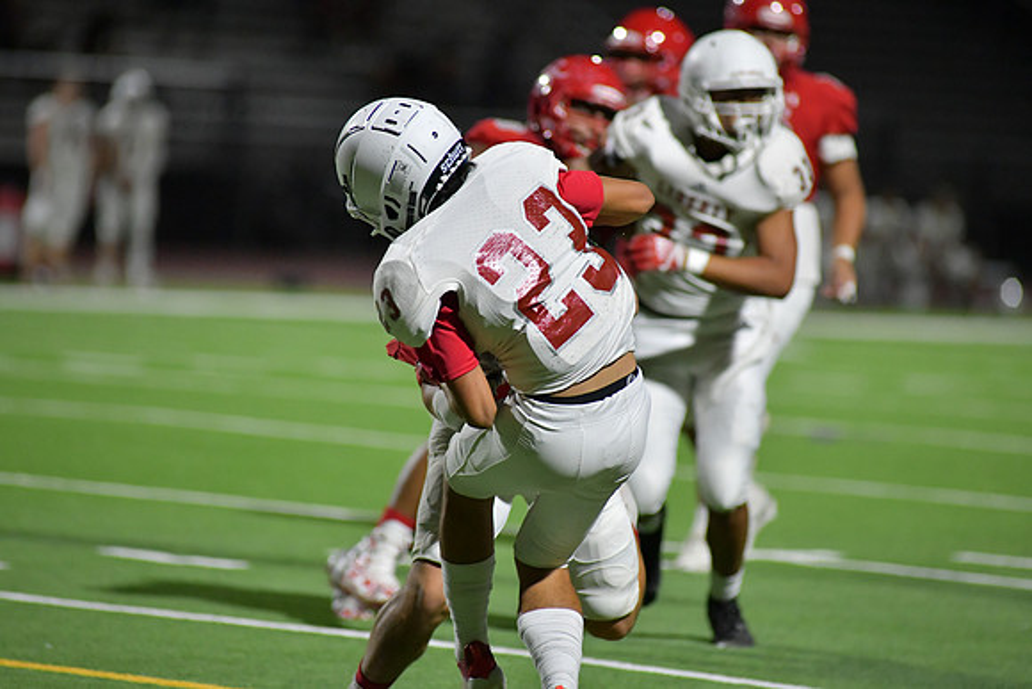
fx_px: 8602
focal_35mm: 300
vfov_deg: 4.6
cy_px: 344
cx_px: 516
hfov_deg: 6.9
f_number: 4
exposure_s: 1/1250
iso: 5600
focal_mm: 300
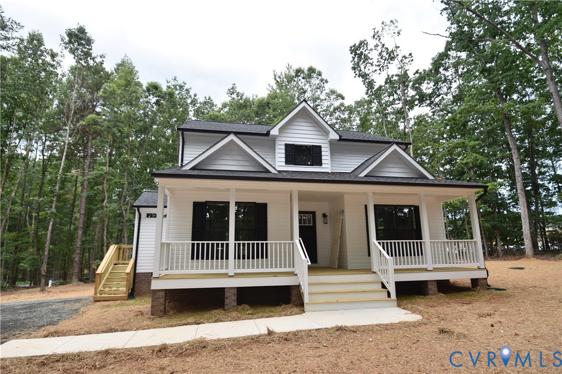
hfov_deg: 90.0
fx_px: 281
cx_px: 281
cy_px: 187
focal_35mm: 18
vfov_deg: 67.4
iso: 125
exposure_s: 1/125
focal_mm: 12
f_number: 5.6
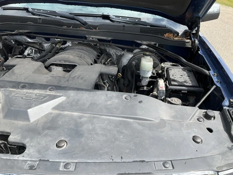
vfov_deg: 48.2
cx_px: 116
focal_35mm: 29
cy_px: 88
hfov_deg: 61.7
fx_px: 195
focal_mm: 3
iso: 25
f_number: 1.8
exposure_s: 1/606
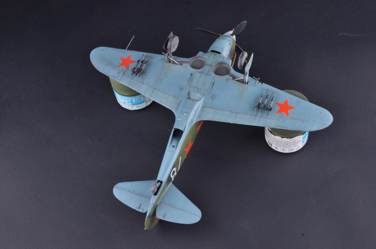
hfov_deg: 37.9
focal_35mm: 52
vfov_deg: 25.6
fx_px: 547
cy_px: 124
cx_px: 188
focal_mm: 35
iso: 400
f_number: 20
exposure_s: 1/80
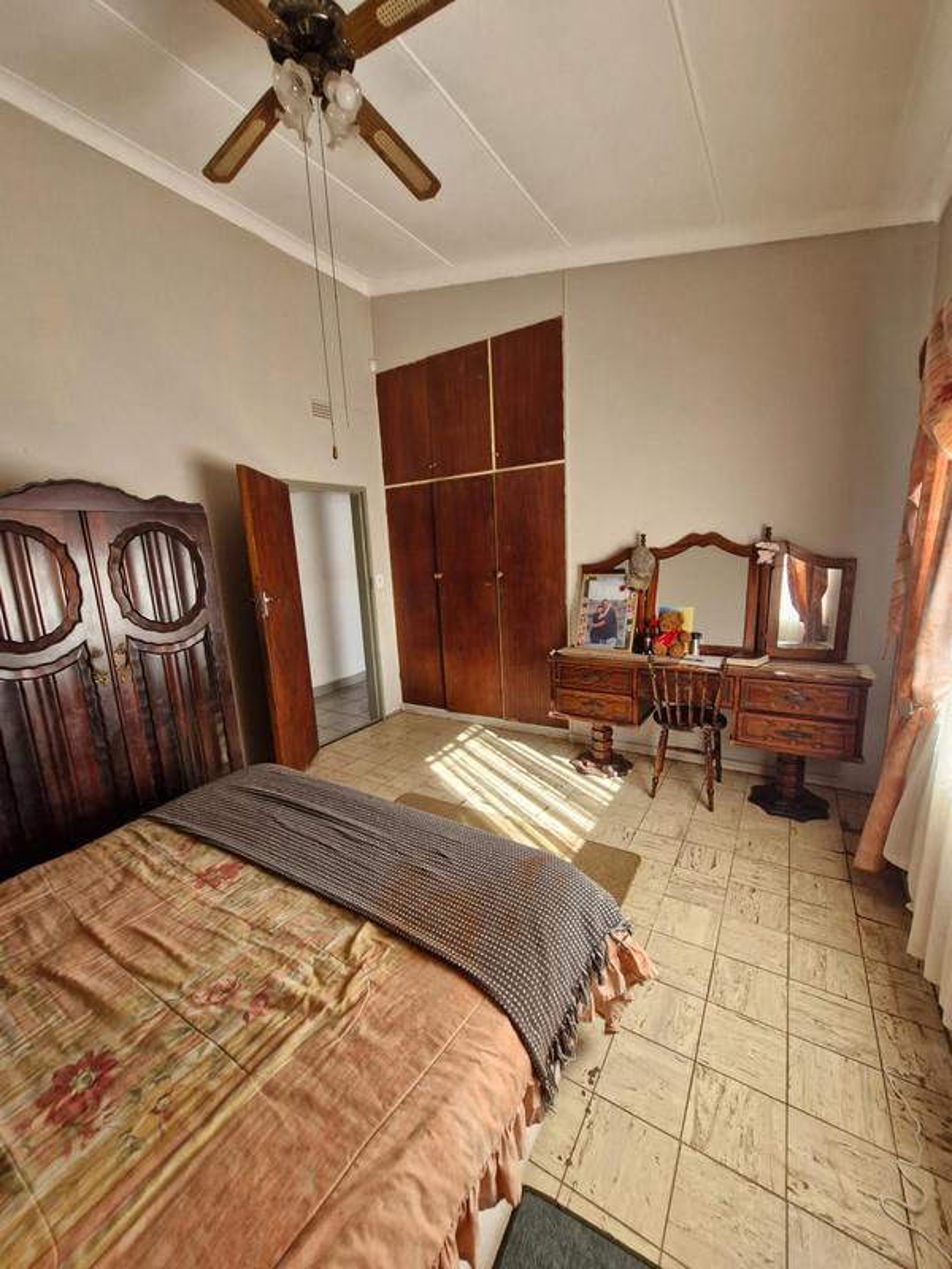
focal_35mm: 13
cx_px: 476
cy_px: 634
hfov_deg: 89.9
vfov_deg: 106.2
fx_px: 477
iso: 80
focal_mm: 1.74
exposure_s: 1/50
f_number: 2.2
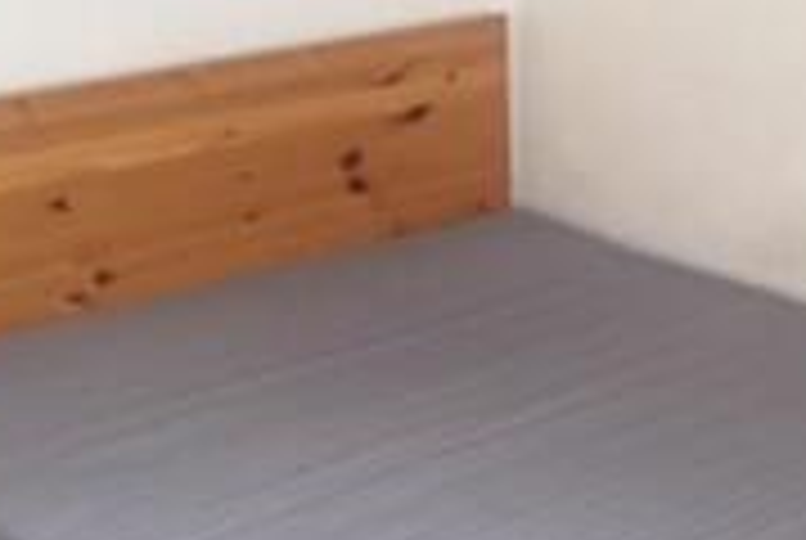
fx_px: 2198
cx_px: 817
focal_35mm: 98
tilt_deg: -22.6
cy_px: 470
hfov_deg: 20.1
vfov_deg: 13.9
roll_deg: -3.4
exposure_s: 1/33
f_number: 2.2
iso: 160
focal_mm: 4.15
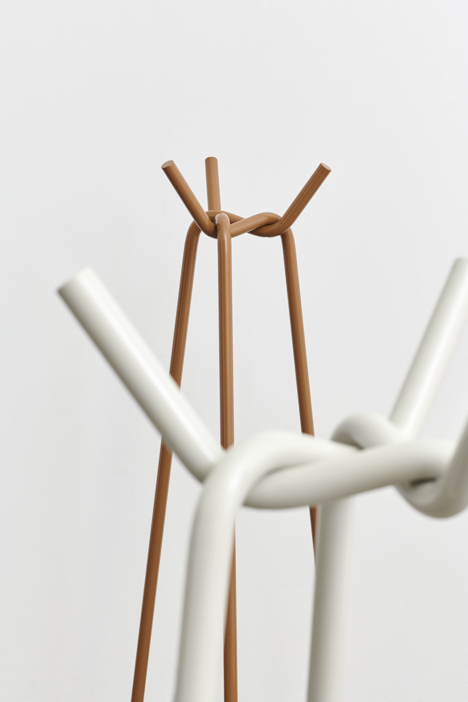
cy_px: 351
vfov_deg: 23.9
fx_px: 1657
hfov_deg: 16.1
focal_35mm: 85
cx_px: 234
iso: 200
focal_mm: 85
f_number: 11
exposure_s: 1/160
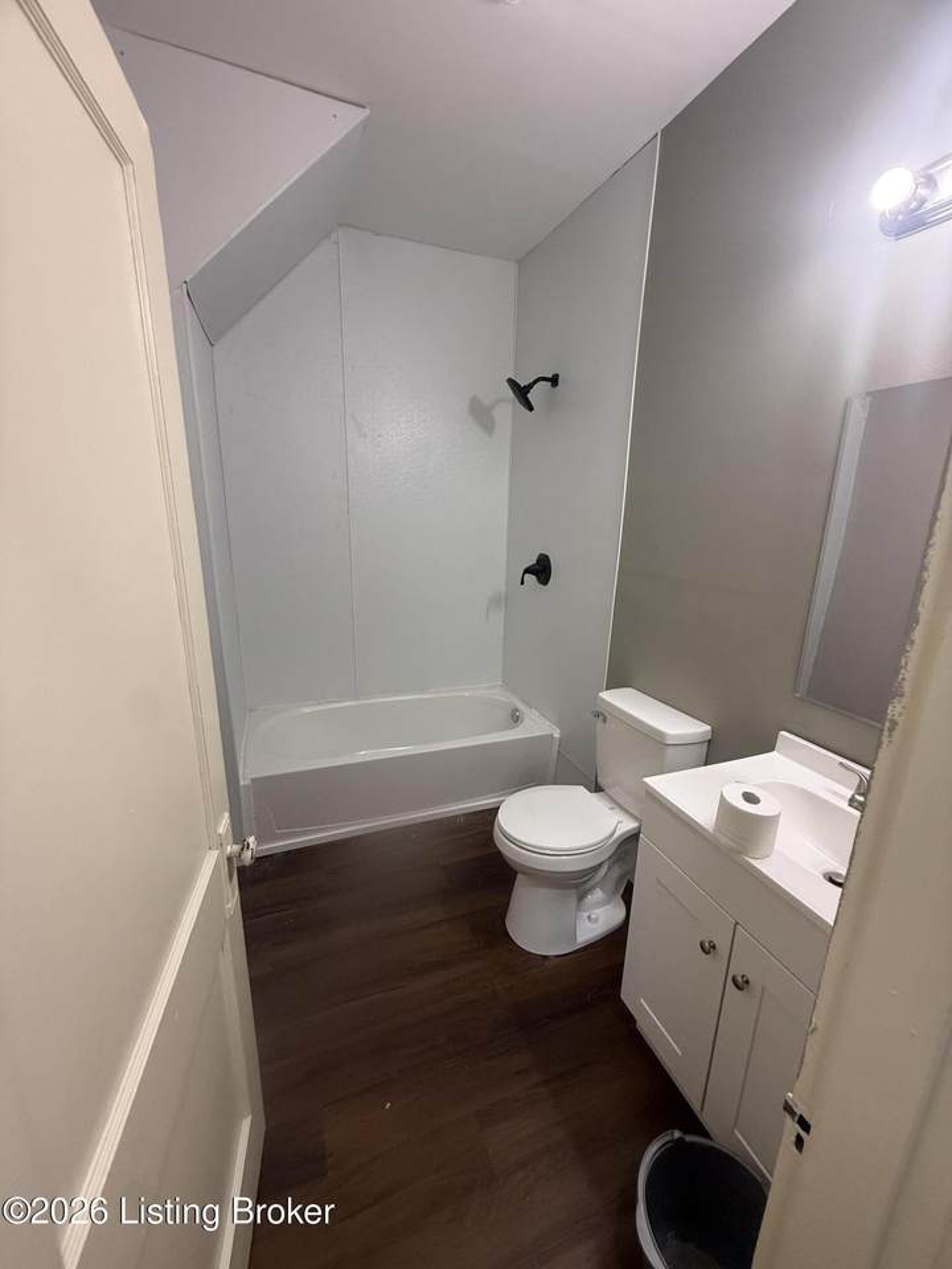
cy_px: 634
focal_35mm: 14
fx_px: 513
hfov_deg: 85.7
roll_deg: -0.6
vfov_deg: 102.1
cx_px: 476
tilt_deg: -15.2
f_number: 2.2
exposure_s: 1/99
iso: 250
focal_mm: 2.22
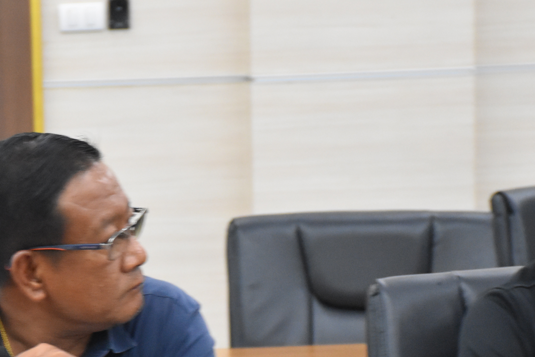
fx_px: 3196
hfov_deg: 9.6
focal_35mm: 215
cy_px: 328
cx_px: 123
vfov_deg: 6.4
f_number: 5
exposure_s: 1/40
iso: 3200
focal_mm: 66
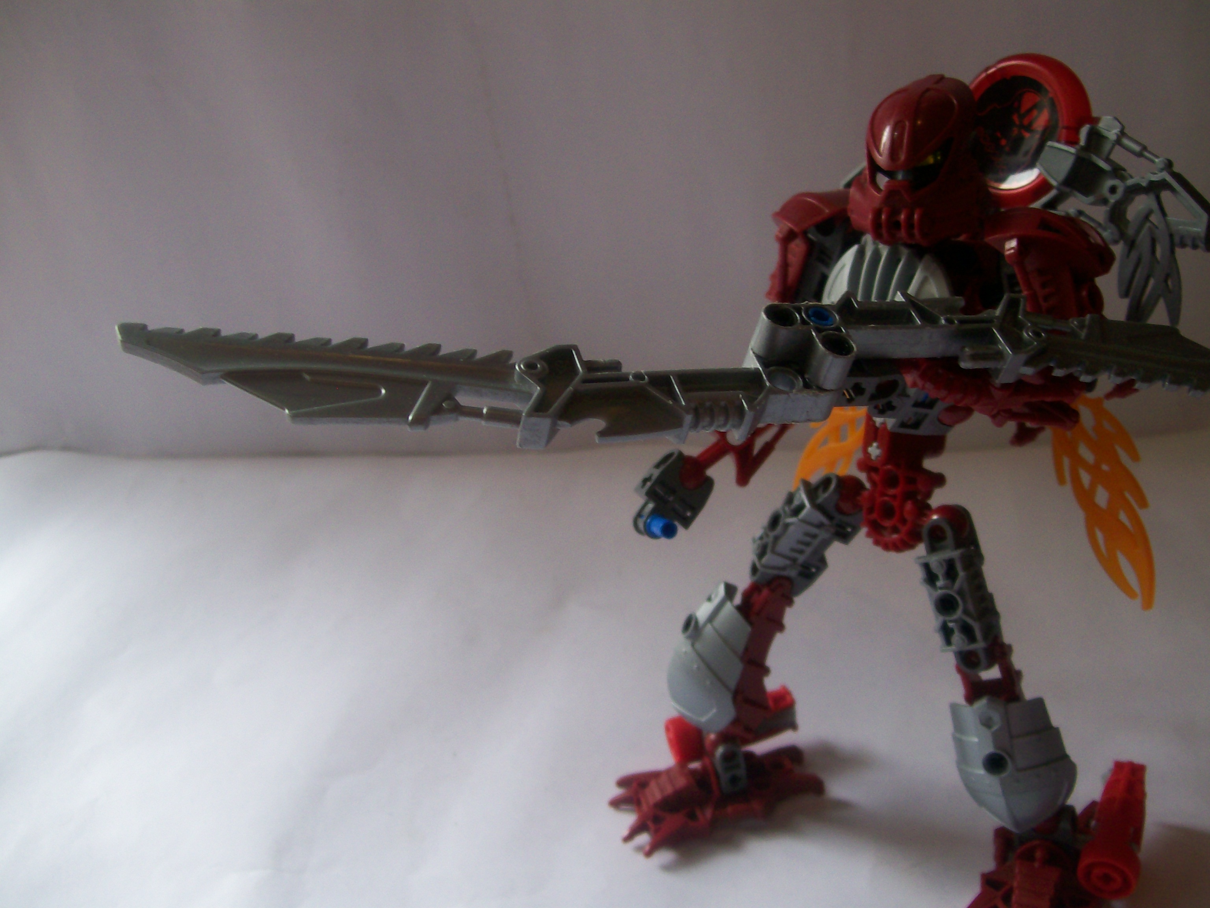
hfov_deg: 51.4
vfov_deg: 39.7
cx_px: 605
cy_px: 454
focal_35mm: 36
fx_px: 1258
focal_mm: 6
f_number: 2.7
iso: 80
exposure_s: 1/85.8
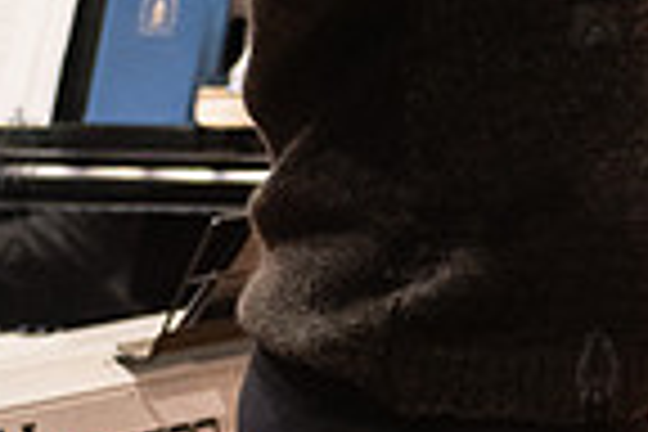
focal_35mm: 380
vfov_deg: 3.6
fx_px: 6839
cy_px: -34
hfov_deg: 5.4
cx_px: 594
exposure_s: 1/125
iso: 4000
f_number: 3.5
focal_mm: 92
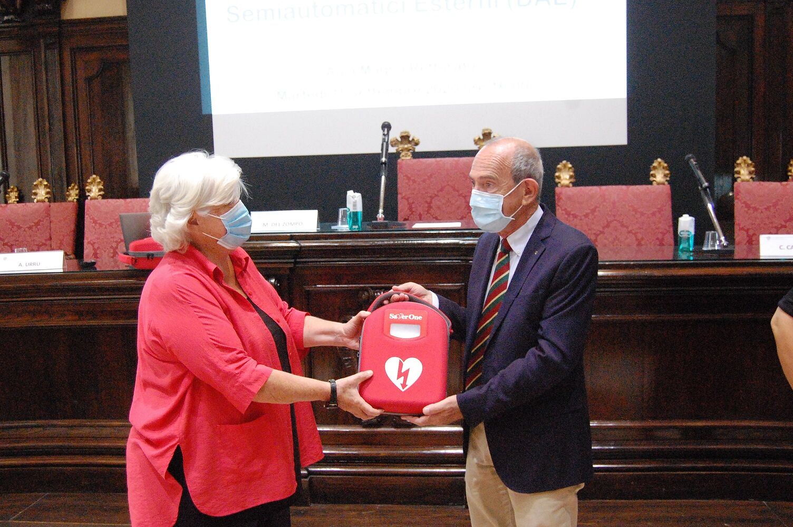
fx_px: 792
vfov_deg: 36.8
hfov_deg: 53.2
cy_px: 264
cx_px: 396
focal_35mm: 36
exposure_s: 1/60
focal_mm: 24
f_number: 4
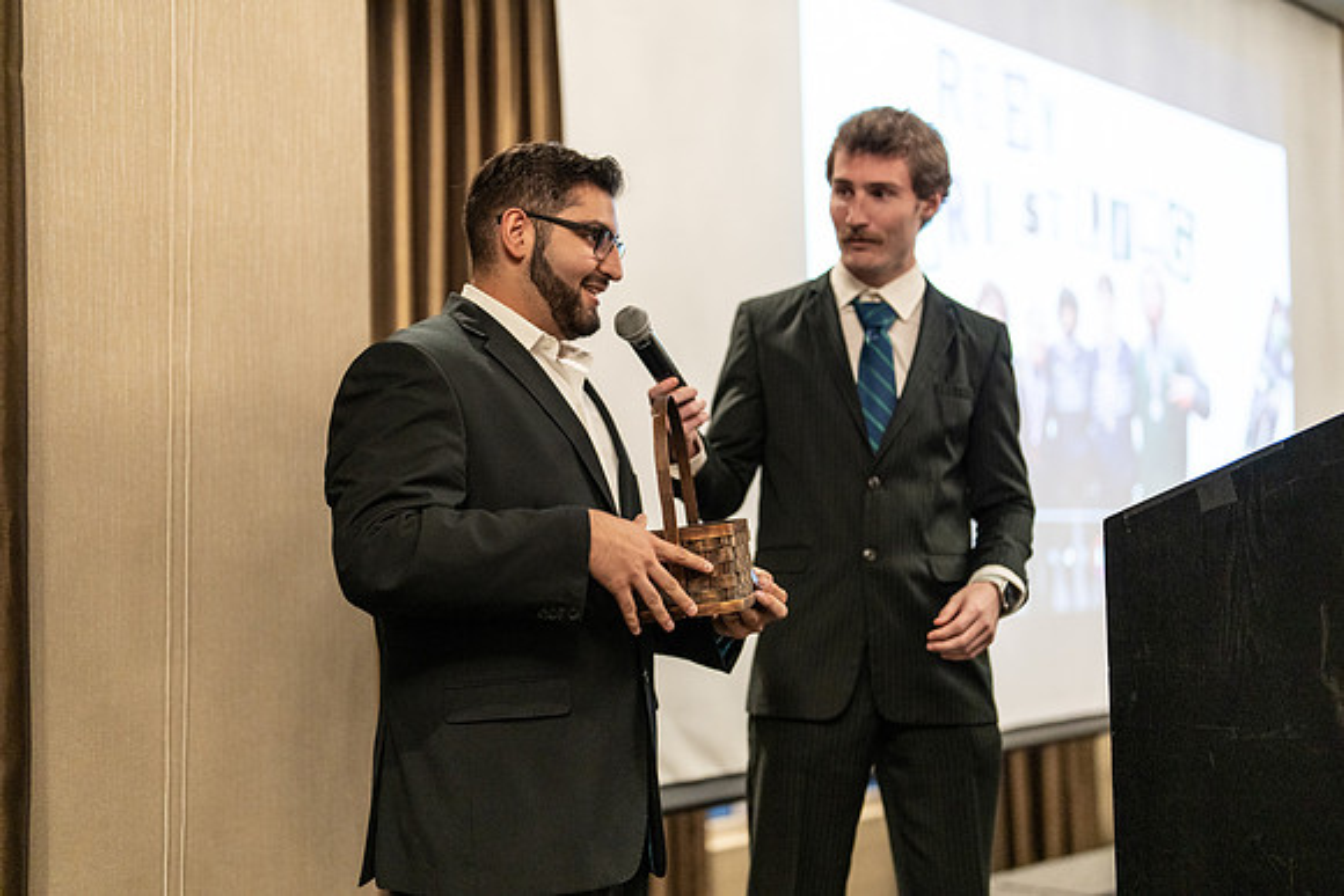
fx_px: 1867
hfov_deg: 39.6
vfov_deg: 27.0
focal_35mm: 50
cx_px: 672
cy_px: 448
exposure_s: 1/320
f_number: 1.2
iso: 2000
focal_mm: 50
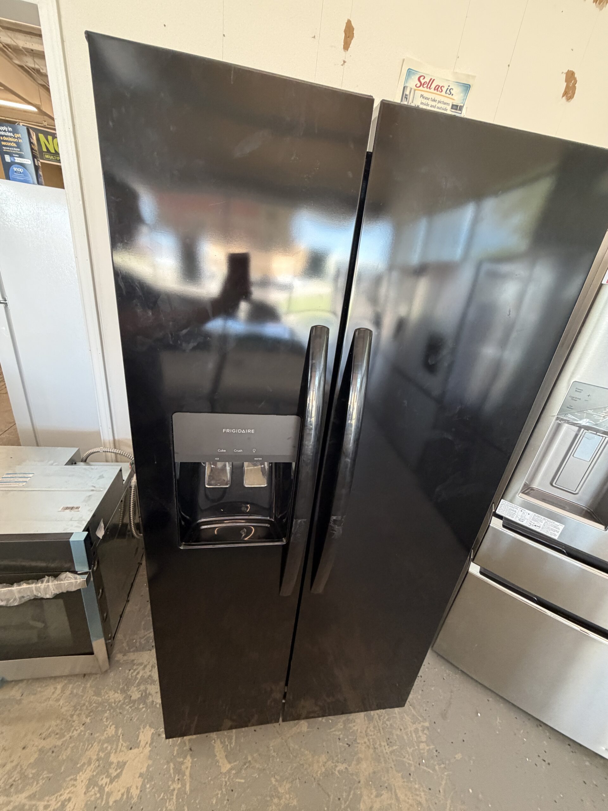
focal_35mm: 14
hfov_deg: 85.7
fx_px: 328
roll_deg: -7.8
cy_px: 406
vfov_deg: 102.1
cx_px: 304
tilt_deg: -23.6
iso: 320
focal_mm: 2.22
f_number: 2.2
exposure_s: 1/61
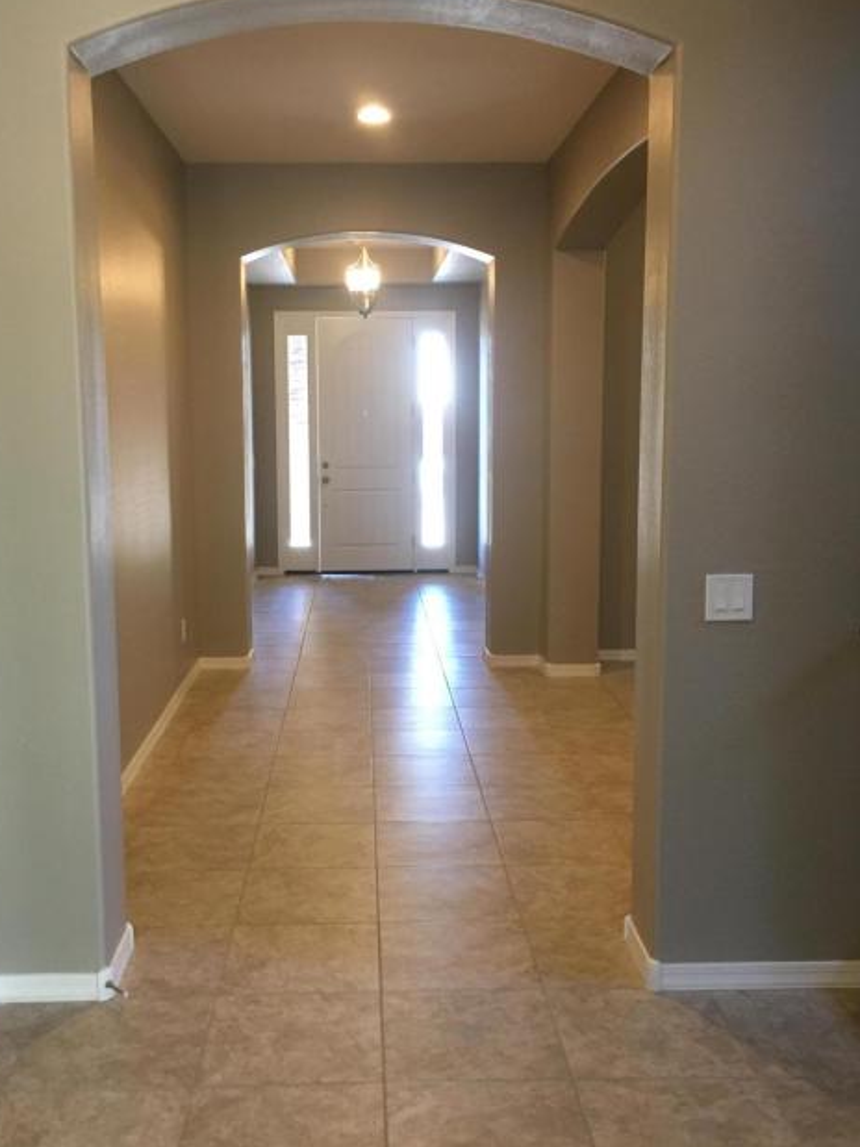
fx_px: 1193
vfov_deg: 51.4
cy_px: 573
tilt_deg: -6.9
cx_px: 387
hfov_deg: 39.6
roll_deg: +1.4
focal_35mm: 36
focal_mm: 4.15
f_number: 2.2
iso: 100
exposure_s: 1/30
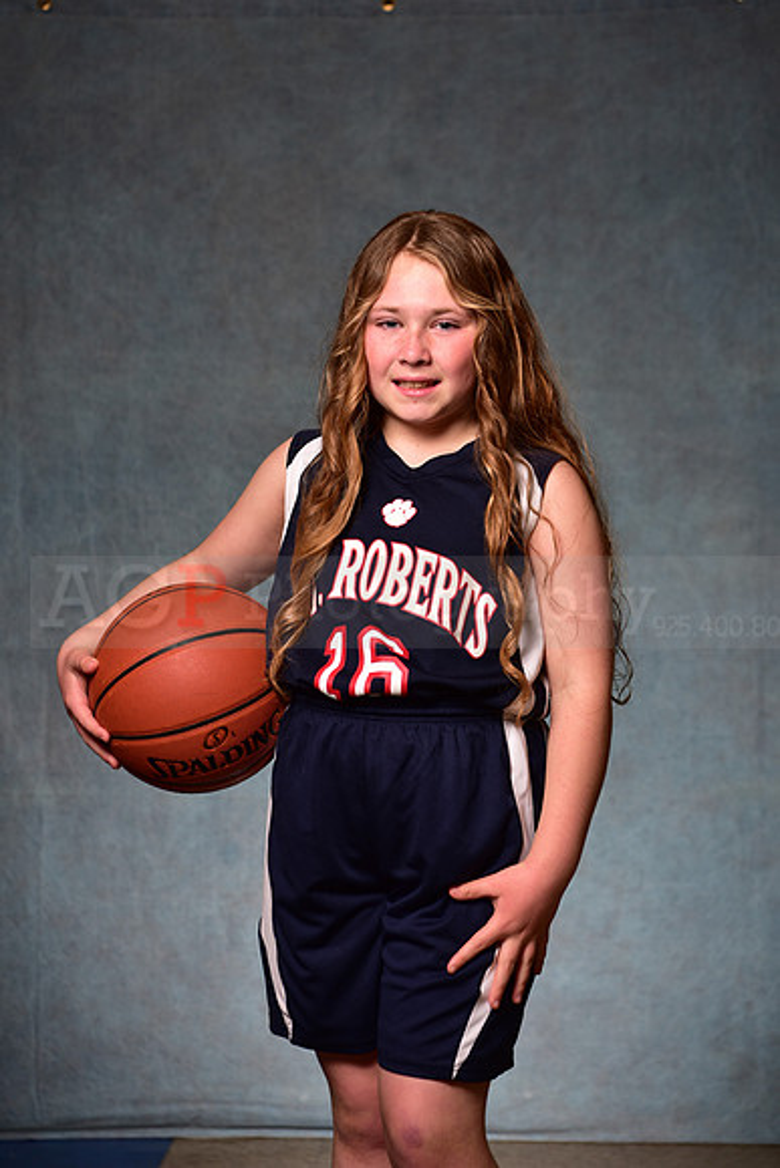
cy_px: 584
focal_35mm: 70
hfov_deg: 19.5
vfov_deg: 28.8
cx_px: 390
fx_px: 2273
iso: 100
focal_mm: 70
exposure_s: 1/200
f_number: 5
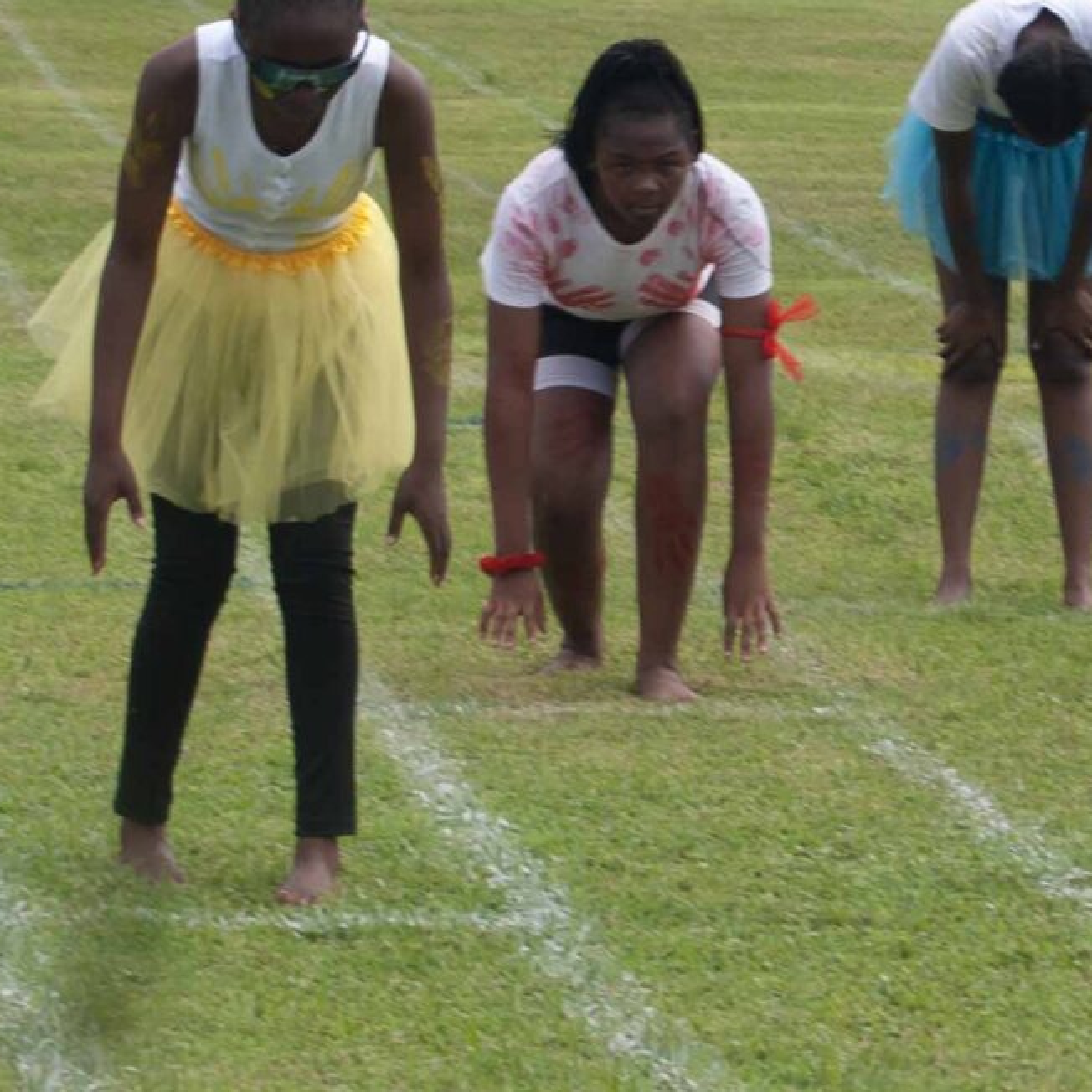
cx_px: 1099
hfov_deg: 6.3
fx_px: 9839
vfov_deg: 6.3
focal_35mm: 276
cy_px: 281
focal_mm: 55
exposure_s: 1/200
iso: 100
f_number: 7.1
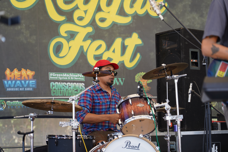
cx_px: 114
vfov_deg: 13.0
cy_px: 76
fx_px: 665
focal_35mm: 105
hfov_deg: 19.5
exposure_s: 1/160
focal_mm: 105
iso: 100
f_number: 4
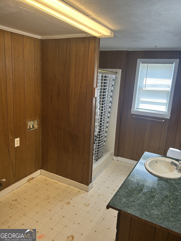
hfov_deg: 53.1
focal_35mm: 26
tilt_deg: -12.2
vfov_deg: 67.3
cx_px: 90
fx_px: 181
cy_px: 120
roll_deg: -3.4
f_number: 1.5
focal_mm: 5.7
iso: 64
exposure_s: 1/149
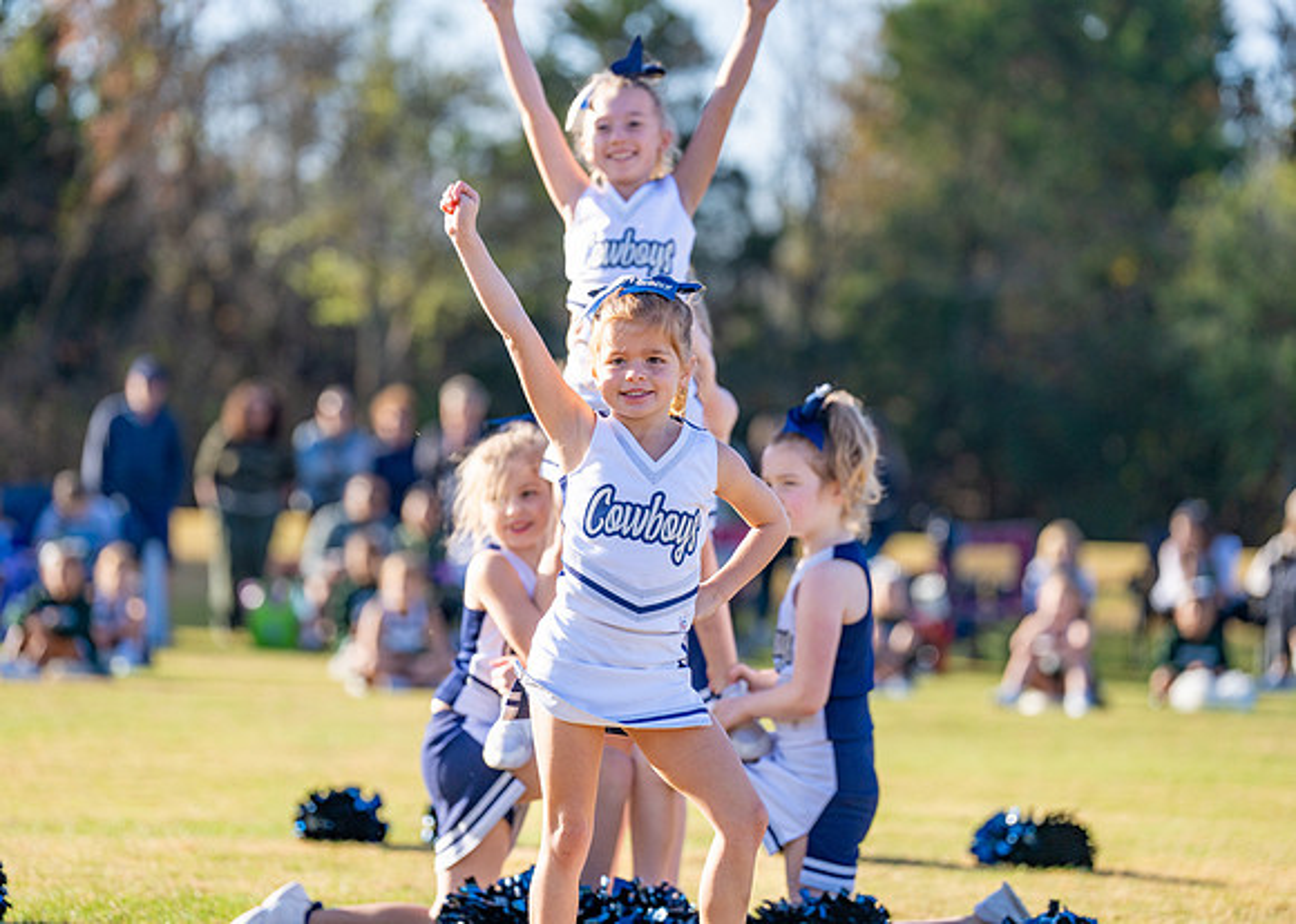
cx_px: 619
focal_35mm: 143
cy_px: 463
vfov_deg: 10.0
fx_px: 5261
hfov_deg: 14.0
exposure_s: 1/3200
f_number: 2.8
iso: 250
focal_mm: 135
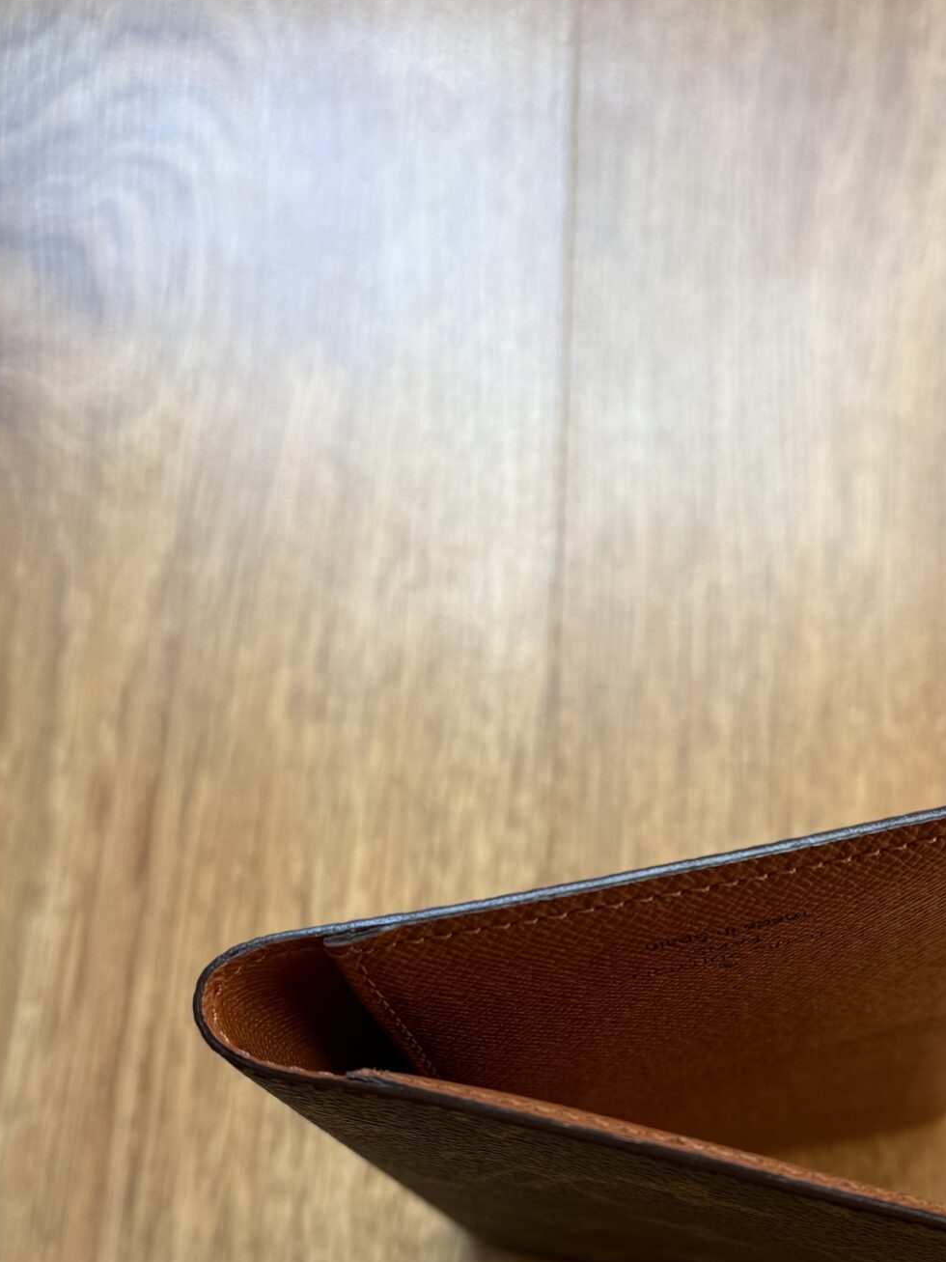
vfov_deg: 38.7
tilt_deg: -76.3
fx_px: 1713
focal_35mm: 47
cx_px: 625
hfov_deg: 30.7
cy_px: 1036
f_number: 1.78
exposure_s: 1/121
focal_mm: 6.76
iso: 50
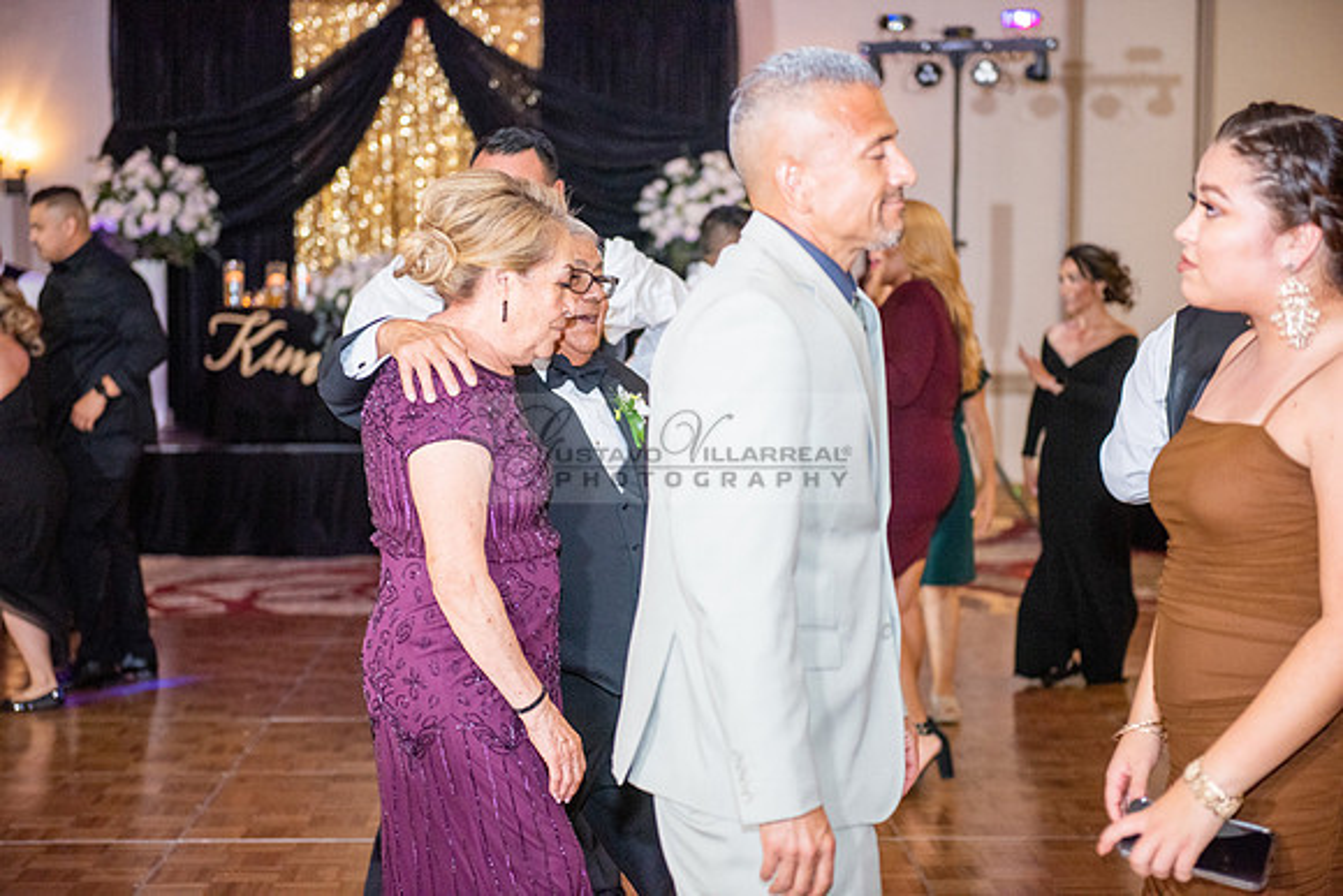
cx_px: 672
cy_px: 448
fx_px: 2612
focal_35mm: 70
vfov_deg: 19.5
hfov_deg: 28.8
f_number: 2.8
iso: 1600
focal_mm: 70
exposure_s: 1/125
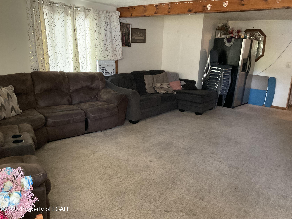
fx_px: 245
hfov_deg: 61.7
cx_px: 146
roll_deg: -1.7
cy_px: 110
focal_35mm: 29
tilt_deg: -14.5
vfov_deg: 48.2
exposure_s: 1/30
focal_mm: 3
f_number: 1.8
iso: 320
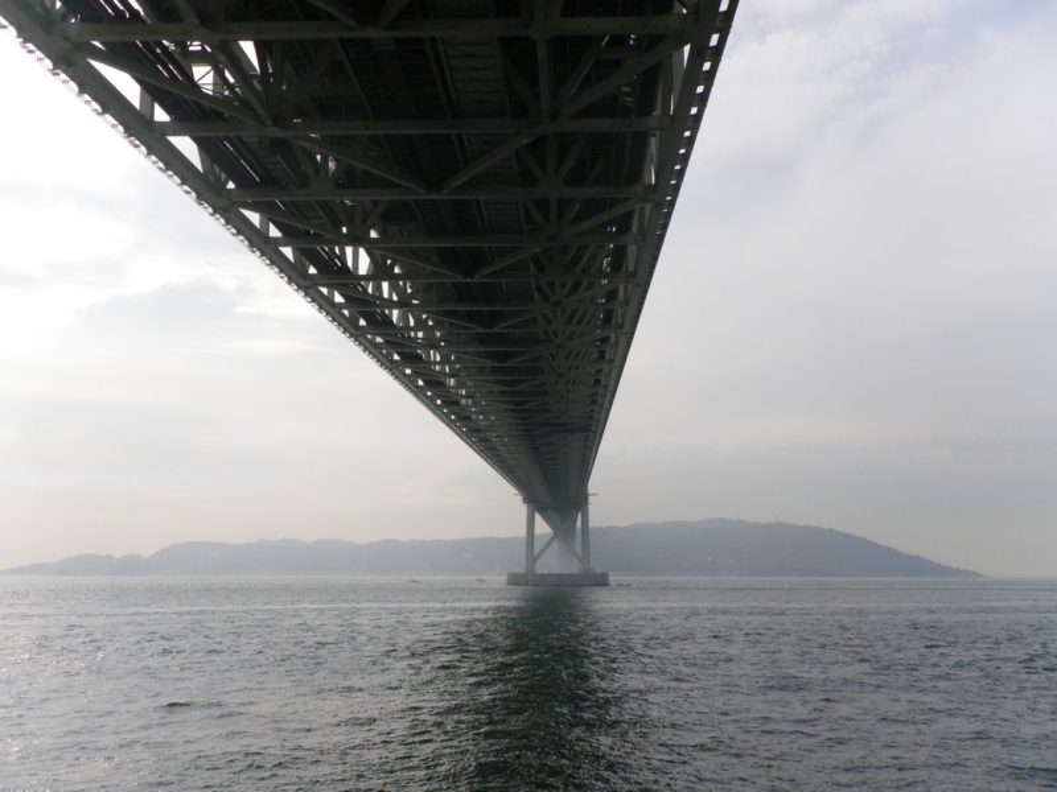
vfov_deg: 40.7
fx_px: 1069
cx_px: 528
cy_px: 396
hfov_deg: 52.6
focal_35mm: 35
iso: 64
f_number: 6.3
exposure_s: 1/400
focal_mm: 6.2
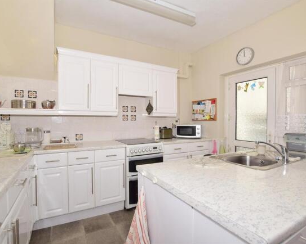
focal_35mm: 17
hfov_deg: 89.5
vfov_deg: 76.9
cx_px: 142
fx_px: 154
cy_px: 122
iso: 400
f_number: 18
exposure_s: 1/200
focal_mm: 10
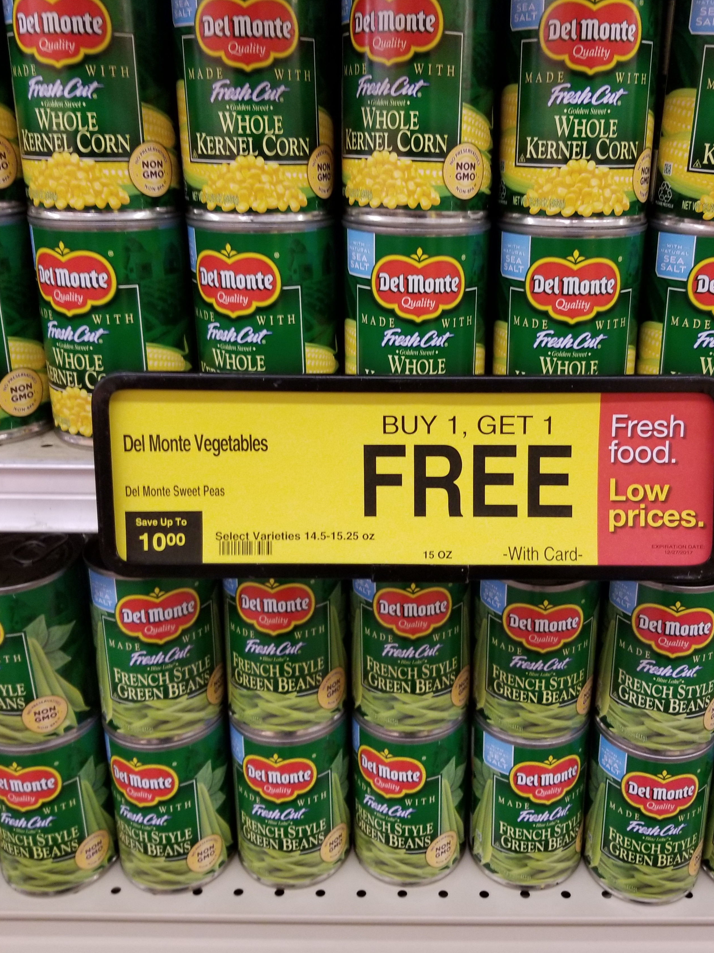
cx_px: 414
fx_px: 853
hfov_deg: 45.3
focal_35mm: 31
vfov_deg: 58.0
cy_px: 395
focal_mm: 4.3
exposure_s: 1/60
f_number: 1.7
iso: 200
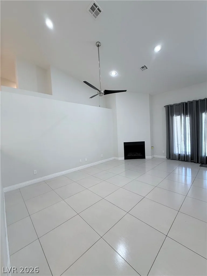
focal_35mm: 14
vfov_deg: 102.1
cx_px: 104
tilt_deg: -1.1
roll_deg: +2.0
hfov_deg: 85.7
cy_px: 138
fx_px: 112
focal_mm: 2.22
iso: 320
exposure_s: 1/120
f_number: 2.2
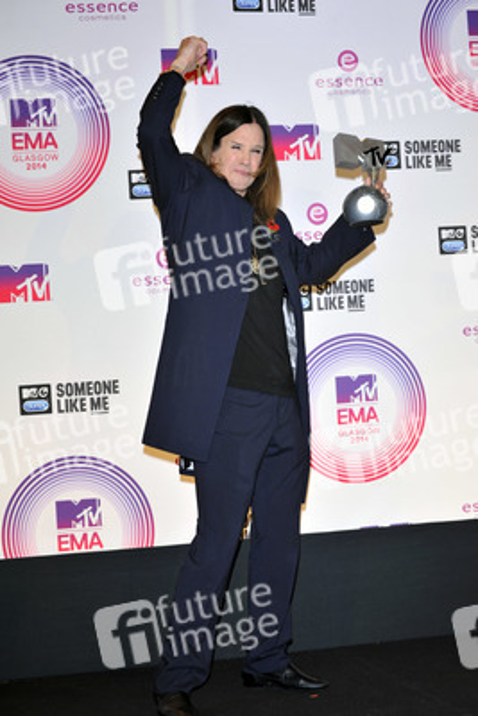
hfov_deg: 15.9
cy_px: 358
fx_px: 1711
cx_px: 239
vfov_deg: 23.6
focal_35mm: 86
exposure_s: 1/250
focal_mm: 86
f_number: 7.1
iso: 800
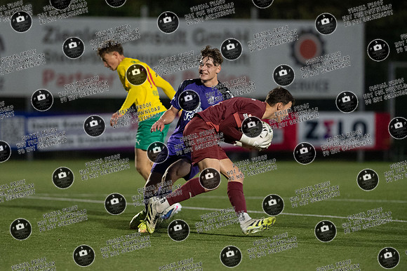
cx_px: 172
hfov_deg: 5.9
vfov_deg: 3.9
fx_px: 3941
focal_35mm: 349
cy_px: 117
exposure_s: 1/1000
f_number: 3.5
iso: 8000
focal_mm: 300
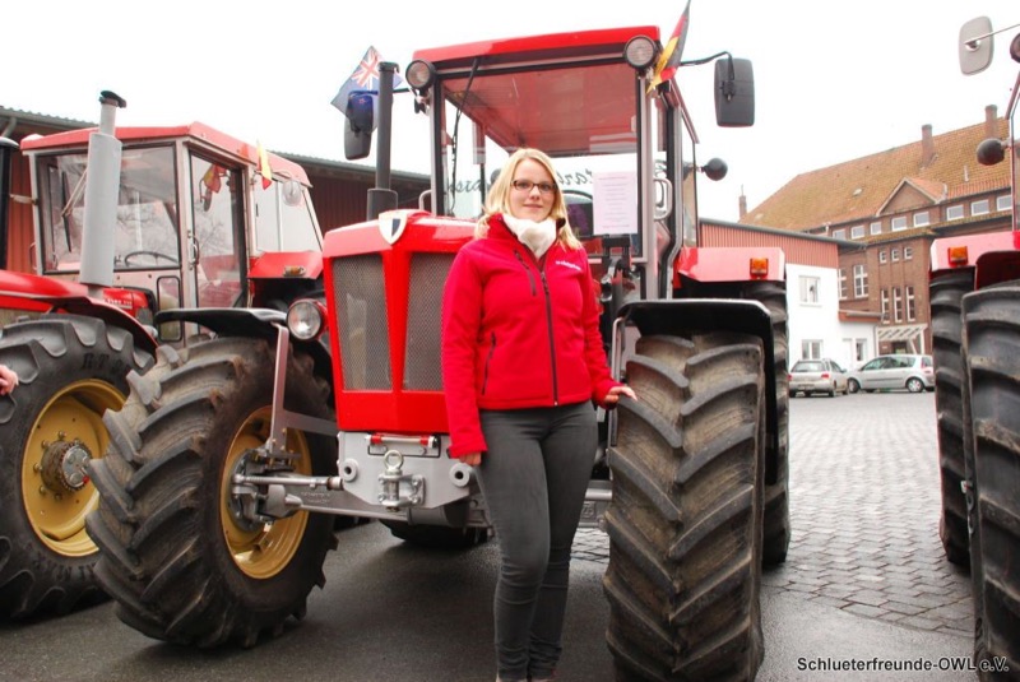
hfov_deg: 57.2
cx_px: 510
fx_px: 936
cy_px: 341
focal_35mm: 33
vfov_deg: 40.0
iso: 400
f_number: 4
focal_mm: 22
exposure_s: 1/60
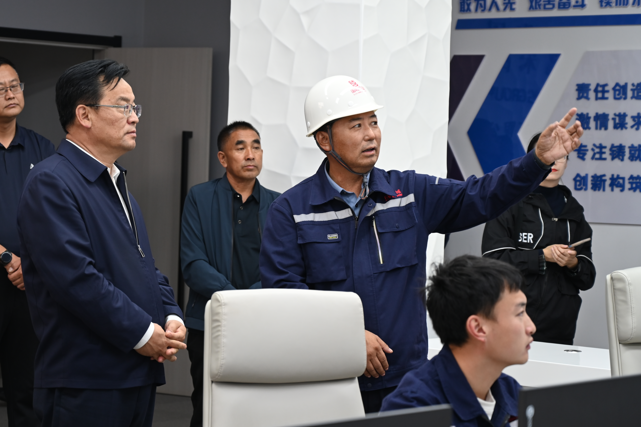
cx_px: 204
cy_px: 179
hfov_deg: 20.5
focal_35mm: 99
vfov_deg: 13.8
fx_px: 1763
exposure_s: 1/60
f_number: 4
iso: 400
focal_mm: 68
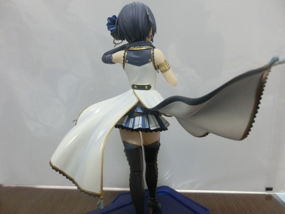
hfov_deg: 71.6
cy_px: 107
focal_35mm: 24
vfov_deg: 56.8
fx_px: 198
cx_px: 142
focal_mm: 4.24
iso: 800
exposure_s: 1/40
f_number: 3
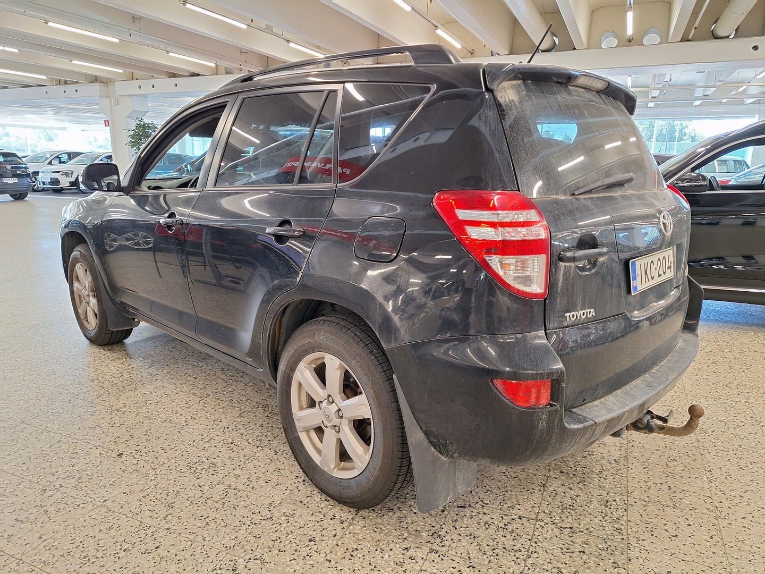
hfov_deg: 73.9
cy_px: 287
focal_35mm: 23
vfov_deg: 58.9
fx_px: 508
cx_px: 382
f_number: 1.8
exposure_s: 1/50
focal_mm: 5.54
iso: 100
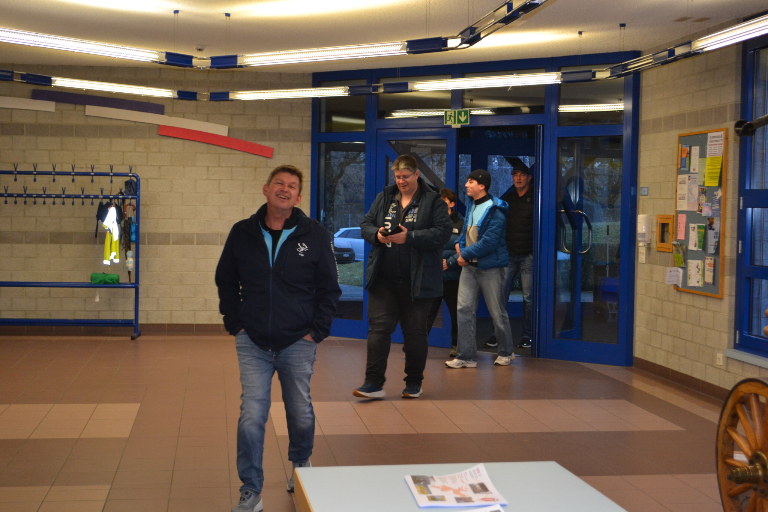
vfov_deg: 25.7
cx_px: 384
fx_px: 1120
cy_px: 256
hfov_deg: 37.9
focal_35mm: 52
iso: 1000
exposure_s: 1/60
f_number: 5
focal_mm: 35
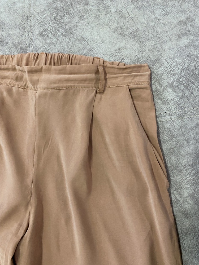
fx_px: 199
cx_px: 100
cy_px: 132
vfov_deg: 67.3
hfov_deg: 53.1
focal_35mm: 26
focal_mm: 4.25
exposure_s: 1/60
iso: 400
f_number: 1.8
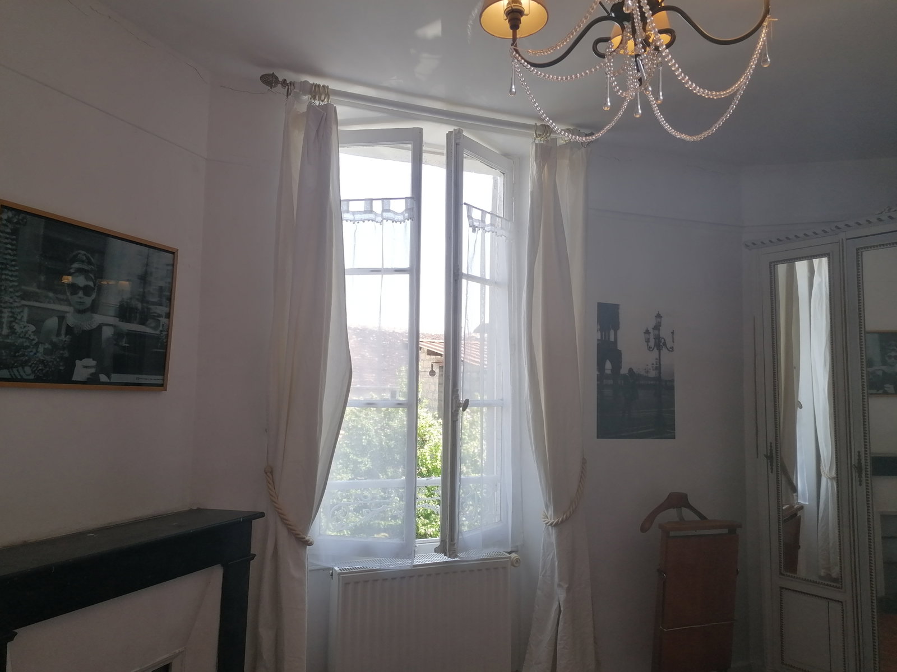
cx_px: 448
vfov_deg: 51.4
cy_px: 336
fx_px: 700
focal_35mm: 27
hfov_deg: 65.3
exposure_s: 1/143
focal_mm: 4.75
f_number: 1.8
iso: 50
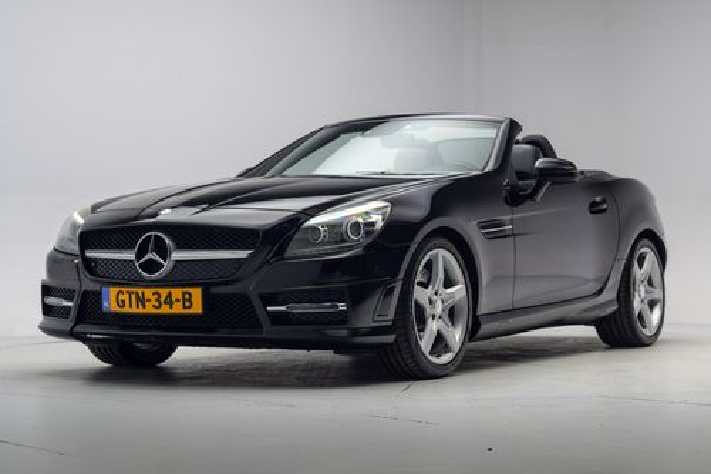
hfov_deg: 39.6
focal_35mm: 50
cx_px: 356
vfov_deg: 27.0
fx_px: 987
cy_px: 237
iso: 100
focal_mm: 50
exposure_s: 1/13
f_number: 4
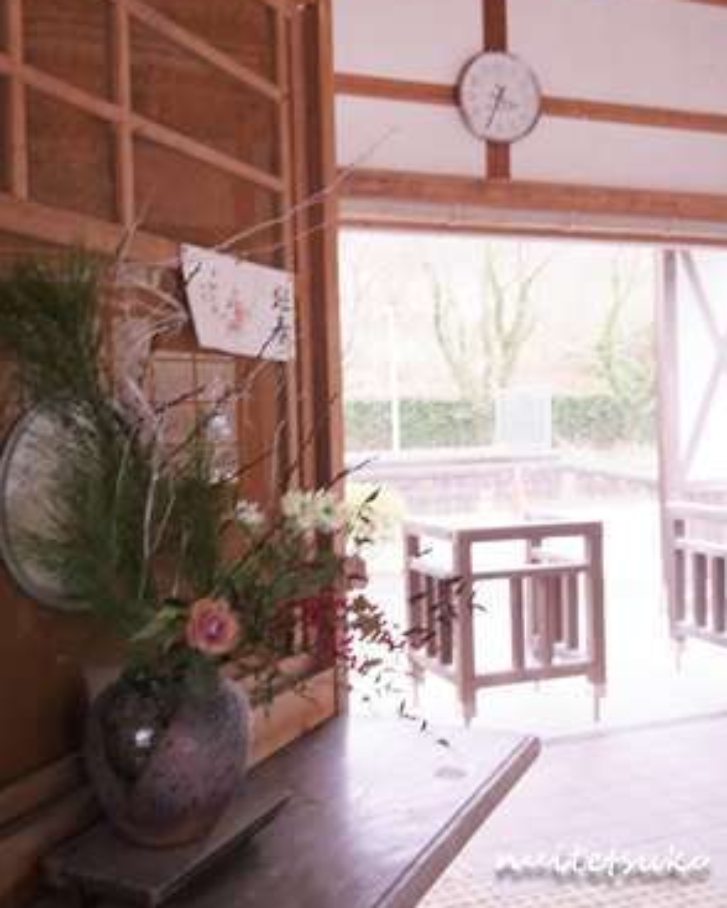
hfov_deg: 43.4
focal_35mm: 34
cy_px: 421
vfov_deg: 52.8
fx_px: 914
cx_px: 368
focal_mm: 16
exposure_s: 1/8
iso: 320
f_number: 5
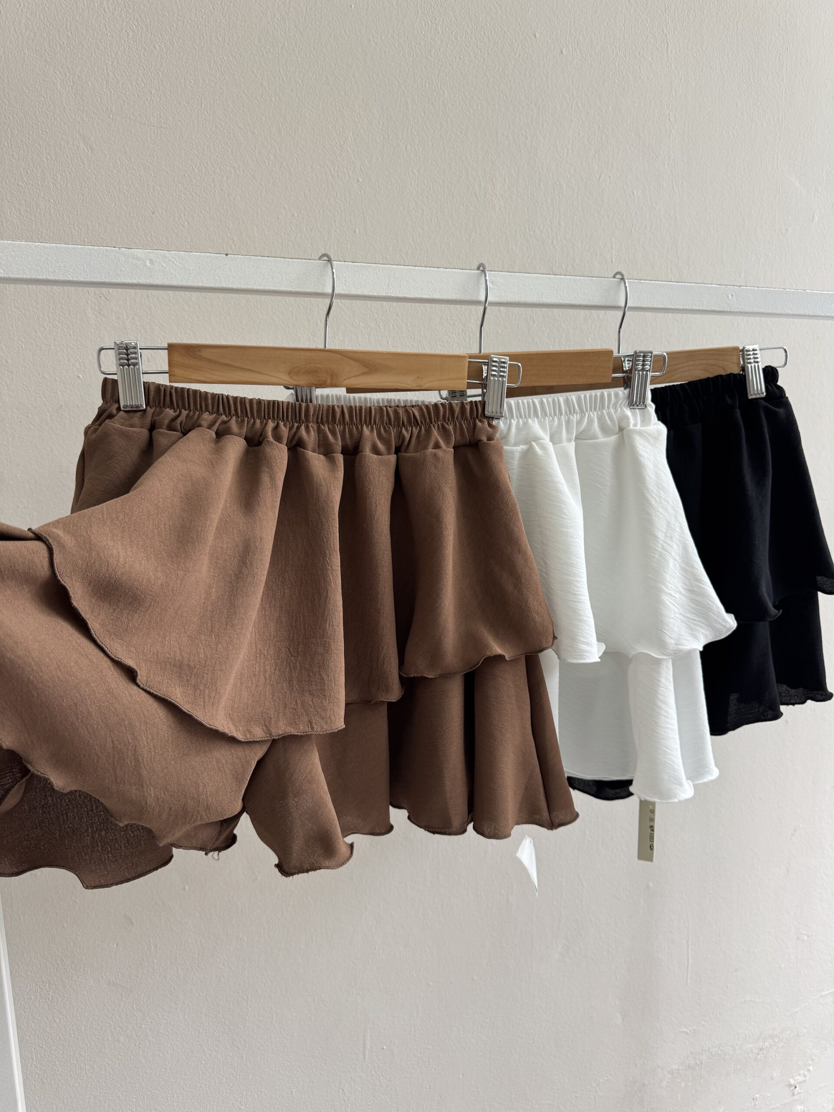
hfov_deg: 56.8
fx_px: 771
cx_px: 417
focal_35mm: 24
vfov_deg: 71.6
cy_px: 556
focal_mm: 6.76
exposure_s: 1/289
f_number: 1.78
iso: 80
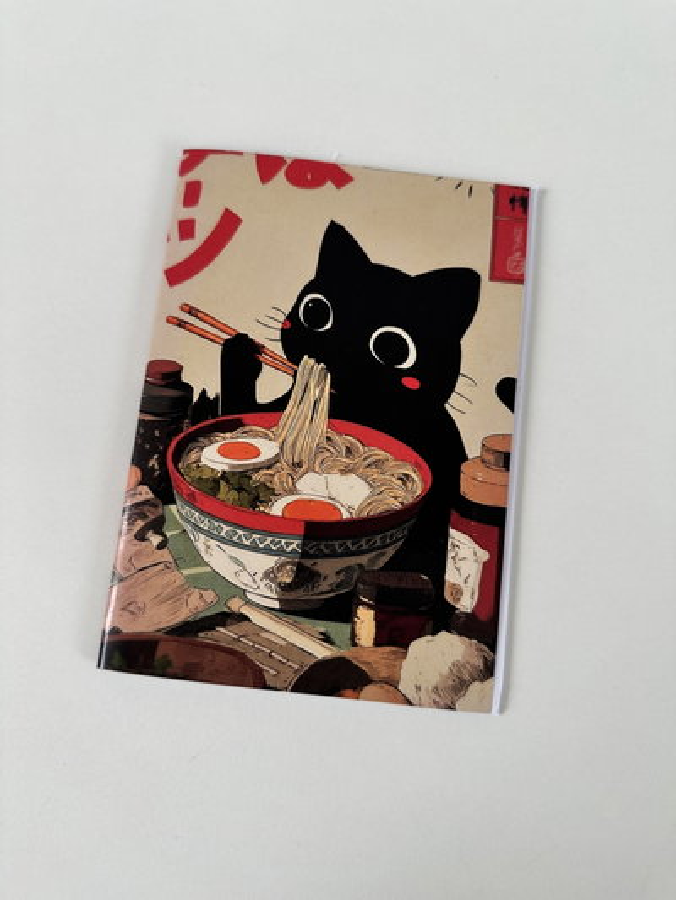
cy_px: 450
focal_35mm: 24
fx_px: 625
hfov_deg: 56.8
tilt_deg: -78.8
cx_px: 338
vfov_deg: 71.6
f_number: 1.78
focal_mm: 6.86
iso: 250
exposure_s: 1/102
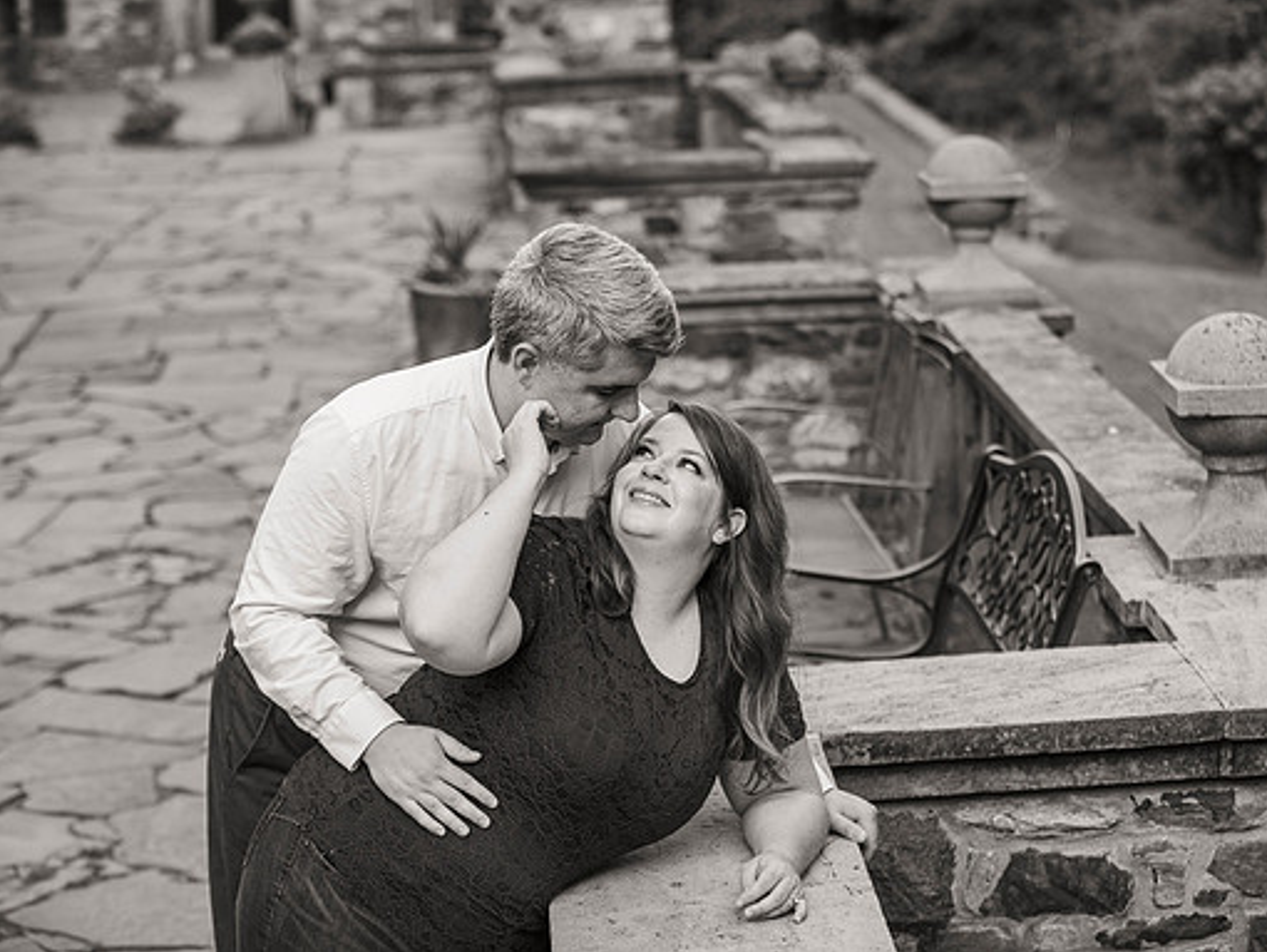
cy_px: 445
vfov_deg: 18.2
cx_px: 631
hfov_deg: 24.1
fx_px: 2966
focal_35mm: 81
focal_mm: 70
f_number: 3.2
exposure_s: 1/640
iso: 800
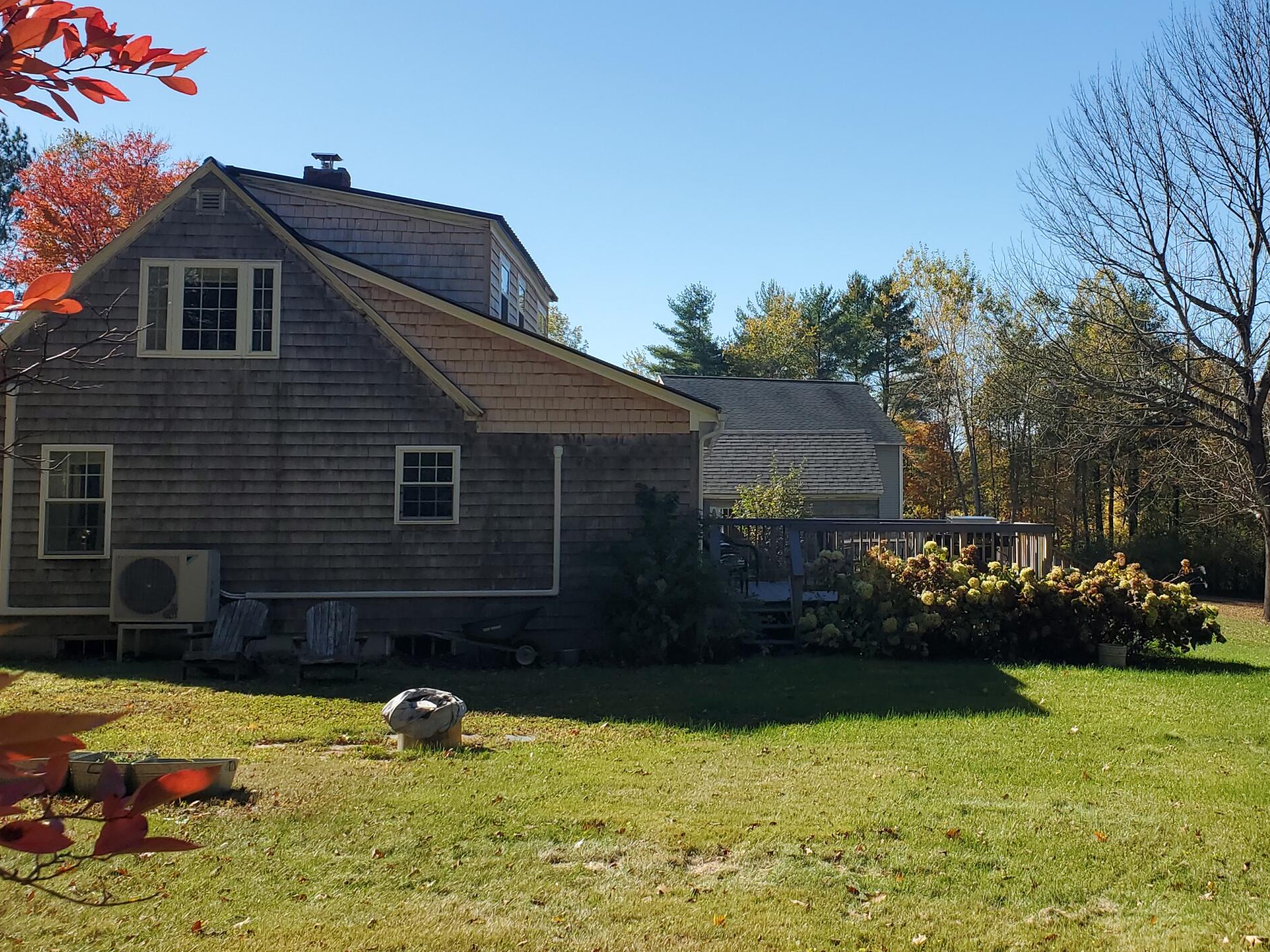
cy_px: 428
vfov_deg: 35.1
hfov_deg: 44.9
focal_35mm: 41
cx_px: 876
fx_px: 1504
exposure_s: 1/1047
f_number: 2.4
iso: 50
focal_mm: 4.3
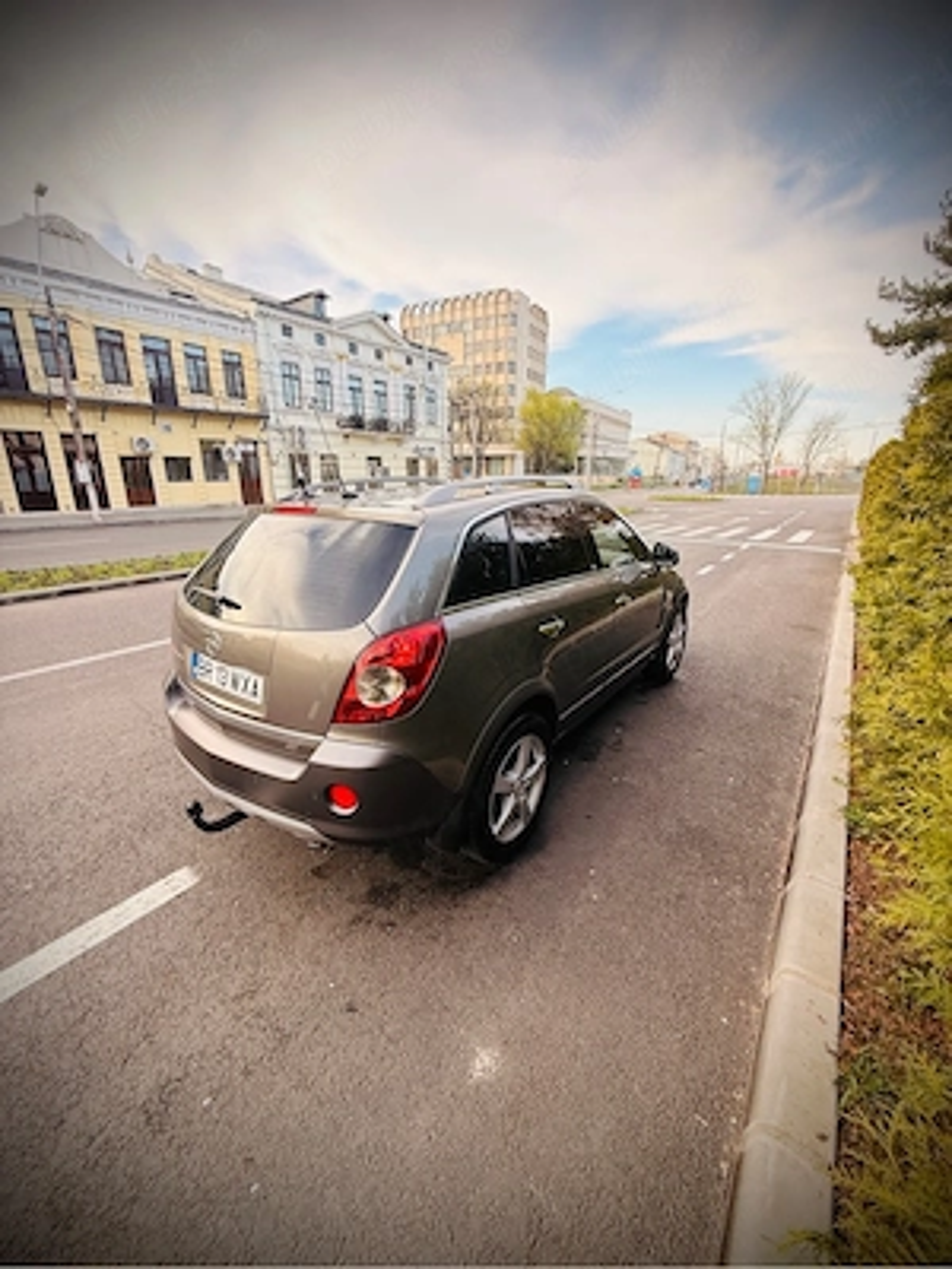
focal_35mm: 14
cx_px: 476
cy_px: 634
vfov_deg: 102.1
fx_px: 513
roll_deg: +0.1
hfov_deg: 85.7
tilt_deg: -15.0
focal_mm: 2.22
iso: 64
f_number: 2.2
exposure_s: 1/242
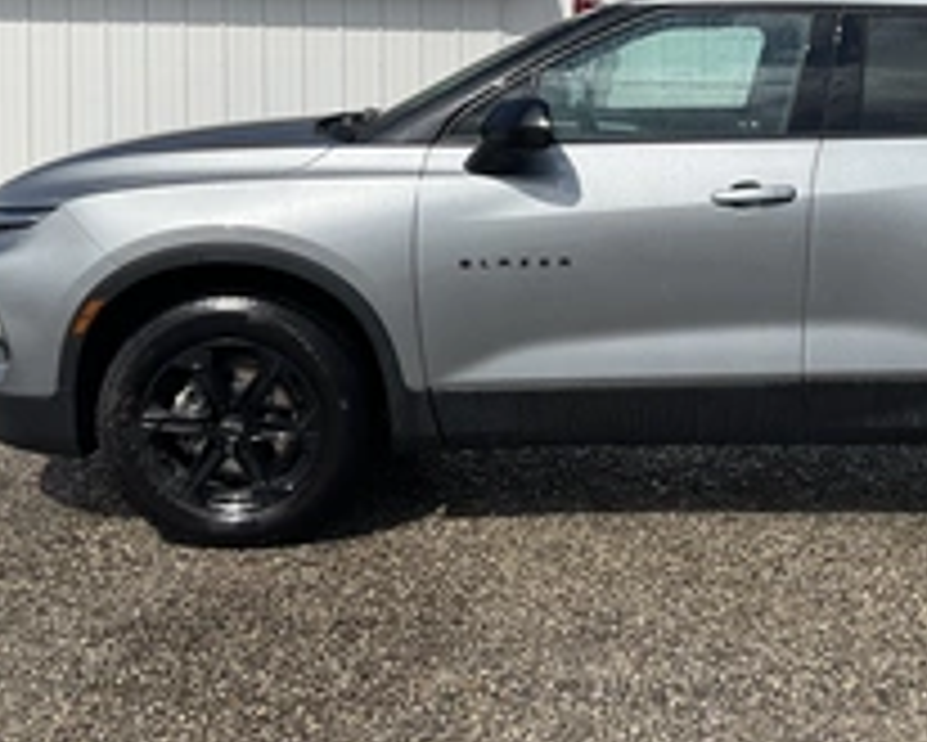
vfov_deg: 27.4
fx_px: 1510
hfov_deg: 33.2
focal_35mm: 55
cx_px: 734
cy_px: 238
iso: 25
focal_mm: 3
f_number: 1.8
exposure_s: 1/3125
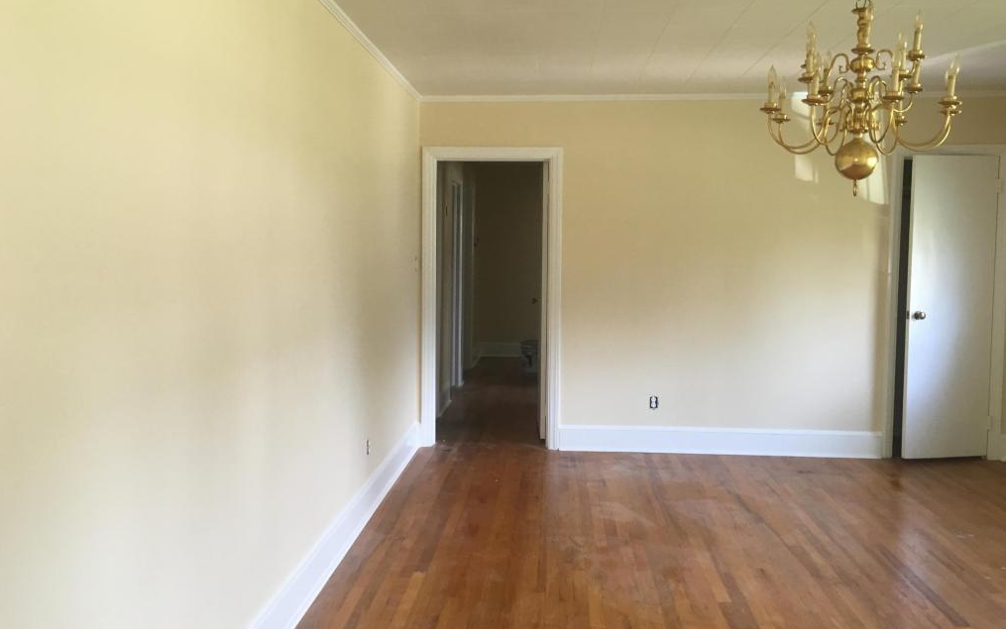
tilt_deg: -3.5
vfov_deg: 40.6
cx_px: 503
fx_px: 850
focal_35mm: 31
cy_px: 297
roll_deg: -0.7
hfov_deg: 61.2
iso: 80
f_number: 2.2
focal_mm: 4.15
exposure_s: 1/30
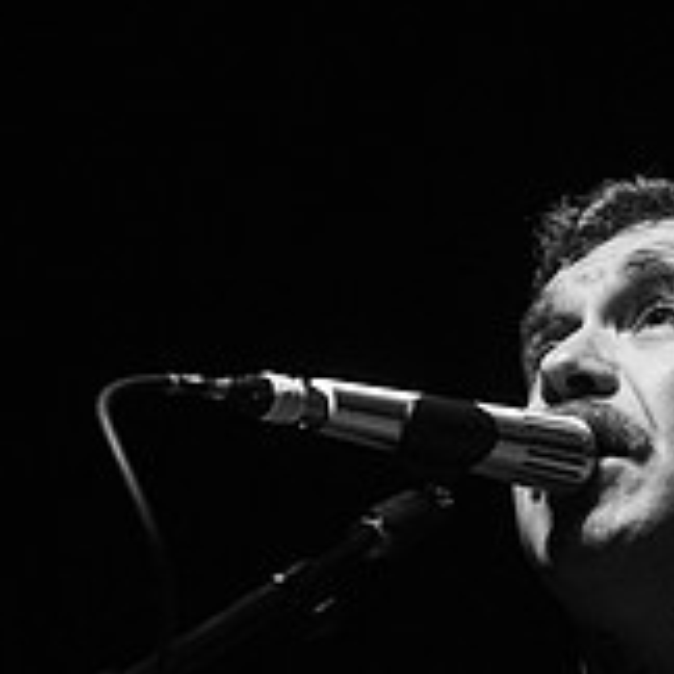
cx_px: 616
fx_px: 5705
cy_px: 749
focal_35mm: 259
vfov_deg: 6.7
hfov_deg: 6.7
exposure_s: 1/125
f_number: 4
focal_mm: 110
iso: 6400
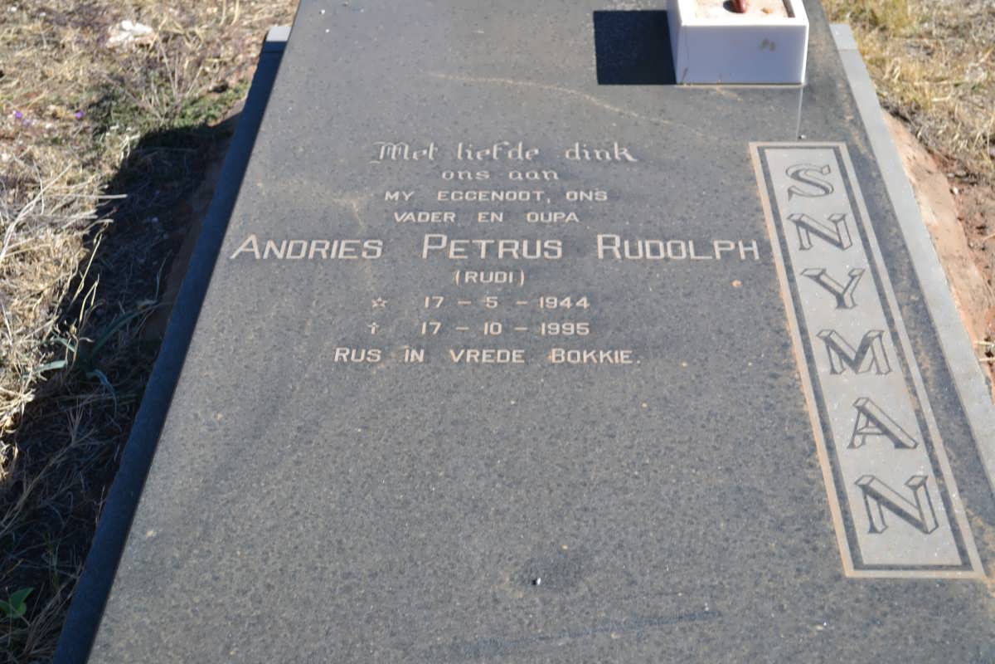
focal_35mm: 54
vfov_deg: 25.1
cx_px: 498
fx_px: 1492
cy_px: 332
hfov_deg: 36.9
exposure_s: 1/125
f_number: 5.6
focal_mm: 36
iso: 140
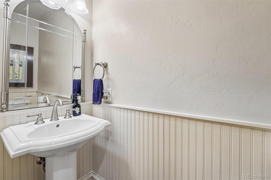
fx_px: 114
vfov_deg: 76.9
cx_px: 136
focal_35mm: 15
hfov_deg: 100.0
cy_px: 90
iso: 400
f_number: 8
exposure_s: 1/15
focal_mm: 15.1
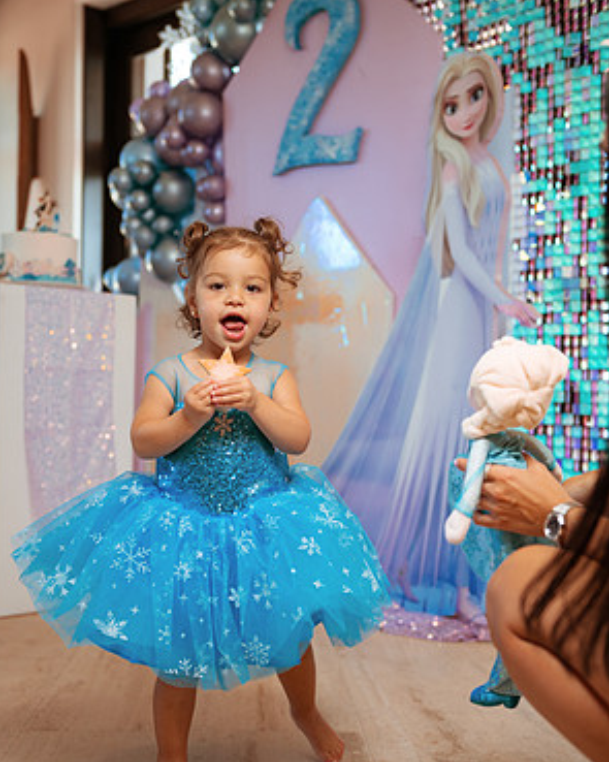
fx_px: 1240
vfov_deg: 34.1
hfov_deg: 27.6
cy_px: 409
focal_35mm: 55
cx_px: 301
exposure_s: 1/200
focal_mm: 48
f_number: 3.2
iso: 400
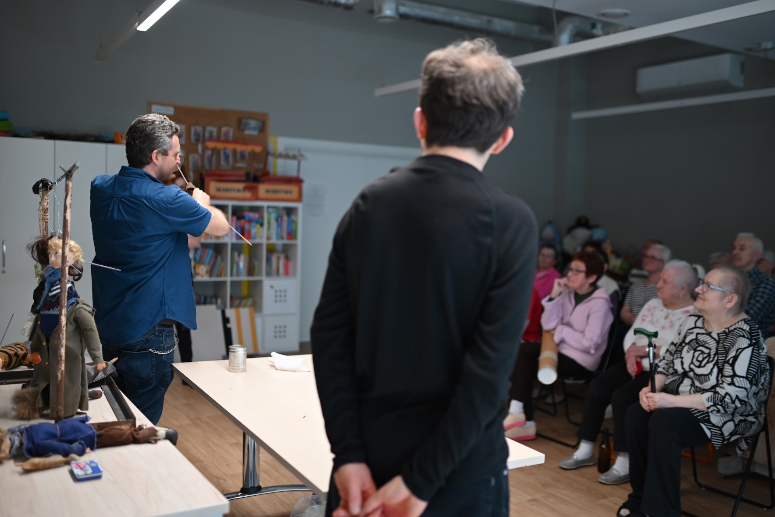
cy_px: 258
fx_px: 754
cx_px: 388
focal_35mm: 35
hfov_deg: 54.4
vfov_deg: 37.9
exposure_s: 1/250
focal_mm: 35
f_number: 1.4
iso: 320
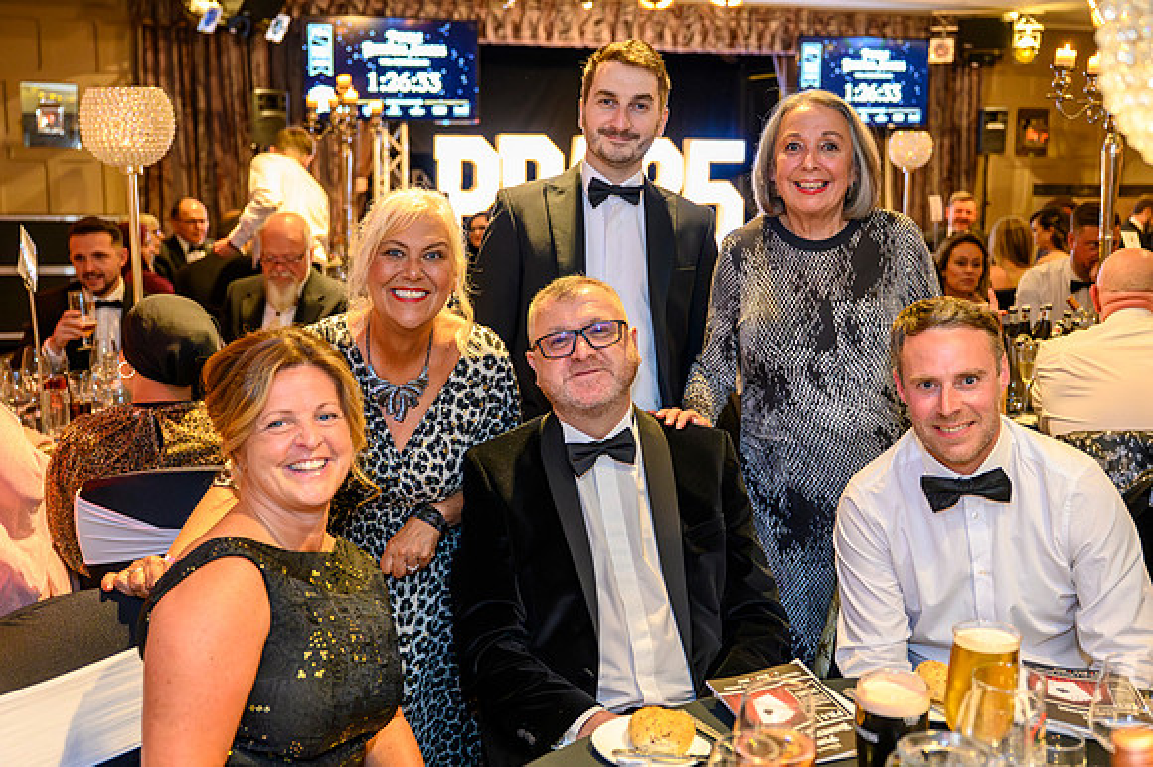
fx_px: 1281
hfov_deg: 48.5
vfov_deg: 33.4
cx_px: 585
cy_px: 372
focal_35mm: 40
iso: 11400
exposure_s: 1/125
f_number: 3.2
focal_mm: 37
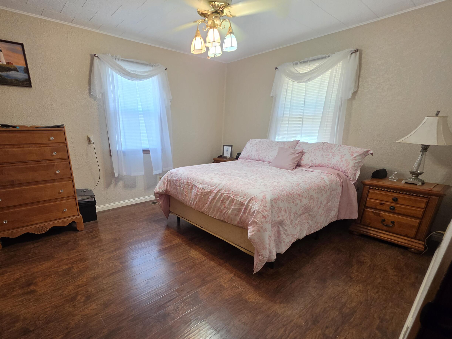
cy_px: 208
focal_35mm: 16
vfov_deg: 76.9
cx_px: 189
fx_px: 209
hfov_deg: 93.7
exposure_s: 1/60
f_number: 1.9
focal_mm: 2.2
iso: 160
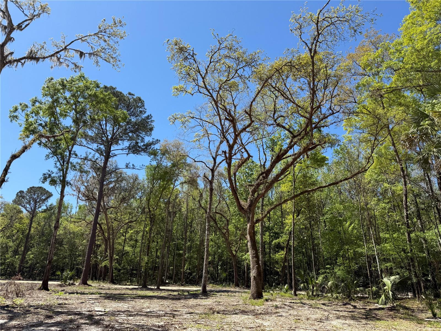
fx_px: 306
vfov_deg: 56.8
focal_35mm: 24
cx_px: 220
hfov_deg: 71.6
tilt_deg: +21.7
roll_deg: -2.1
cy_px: 166
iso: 80
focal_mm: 6.76
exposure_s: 1/2801
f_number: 1.78
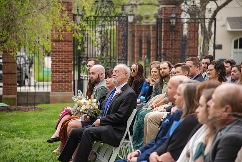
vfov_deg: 11.4
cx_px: 121
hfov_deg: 17.1
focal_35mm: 120
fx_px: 807
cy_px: 81
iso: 125
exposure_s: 1/320
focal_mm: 120
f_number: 4
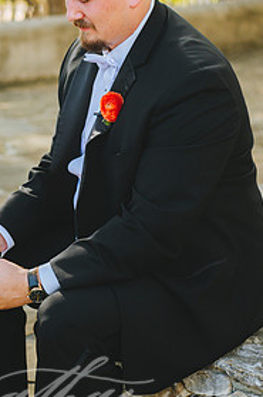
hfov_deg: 12.0
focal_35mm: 113
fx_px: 1243
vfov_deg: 18.1
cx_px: 66
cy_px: 137
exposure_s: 1/1250
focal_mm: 70
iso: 640
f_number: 2.8
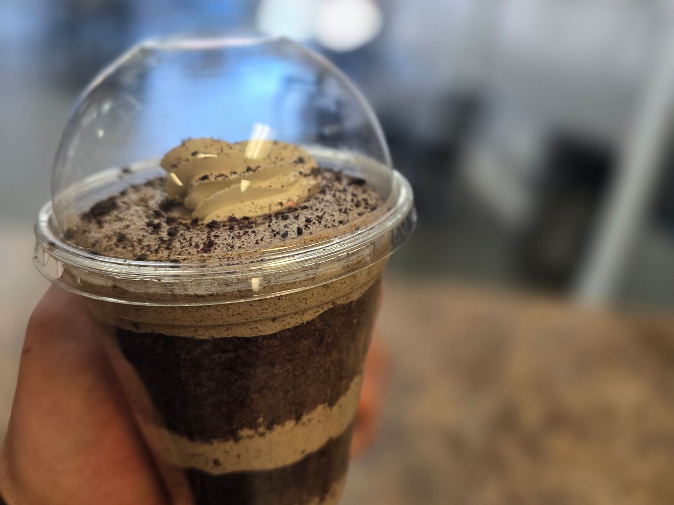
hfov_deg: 73.9
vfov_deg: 58.9
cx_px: 337
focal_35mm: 23
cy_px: 252
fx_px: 448
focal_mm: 6.3
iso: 100
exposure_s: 1/120
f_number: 1.7
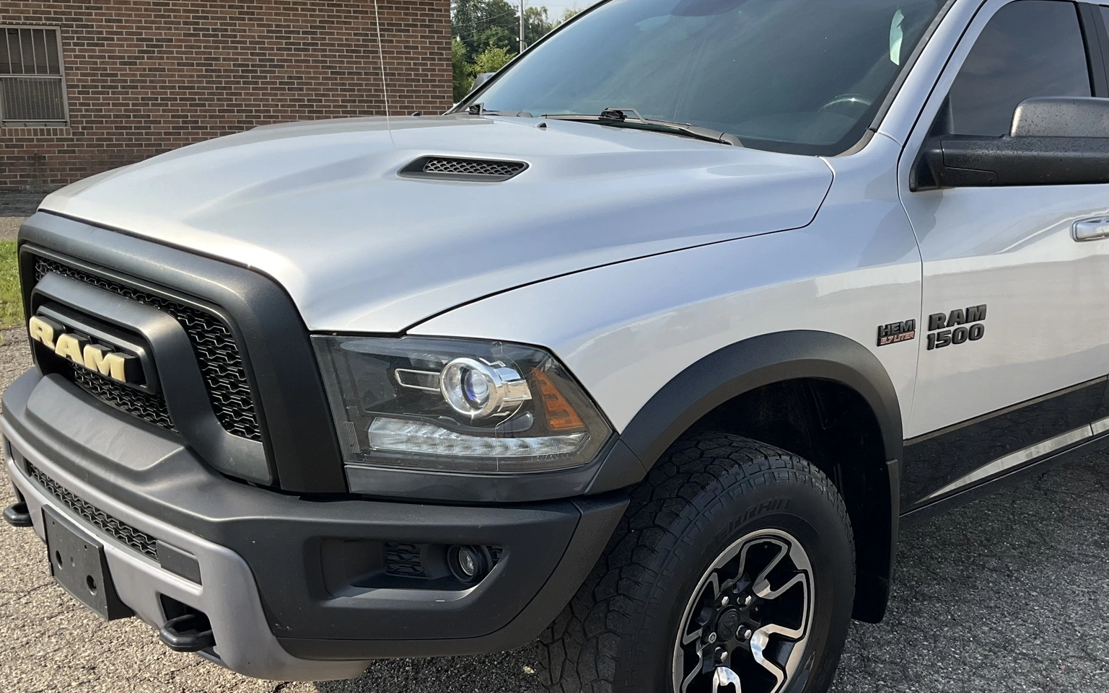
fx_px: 1209
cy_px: 384
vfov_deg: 32.0
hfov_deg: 48.9
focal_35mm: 40
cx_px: 685
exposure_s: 1/1015
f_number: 1.8
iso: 25
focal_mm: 3
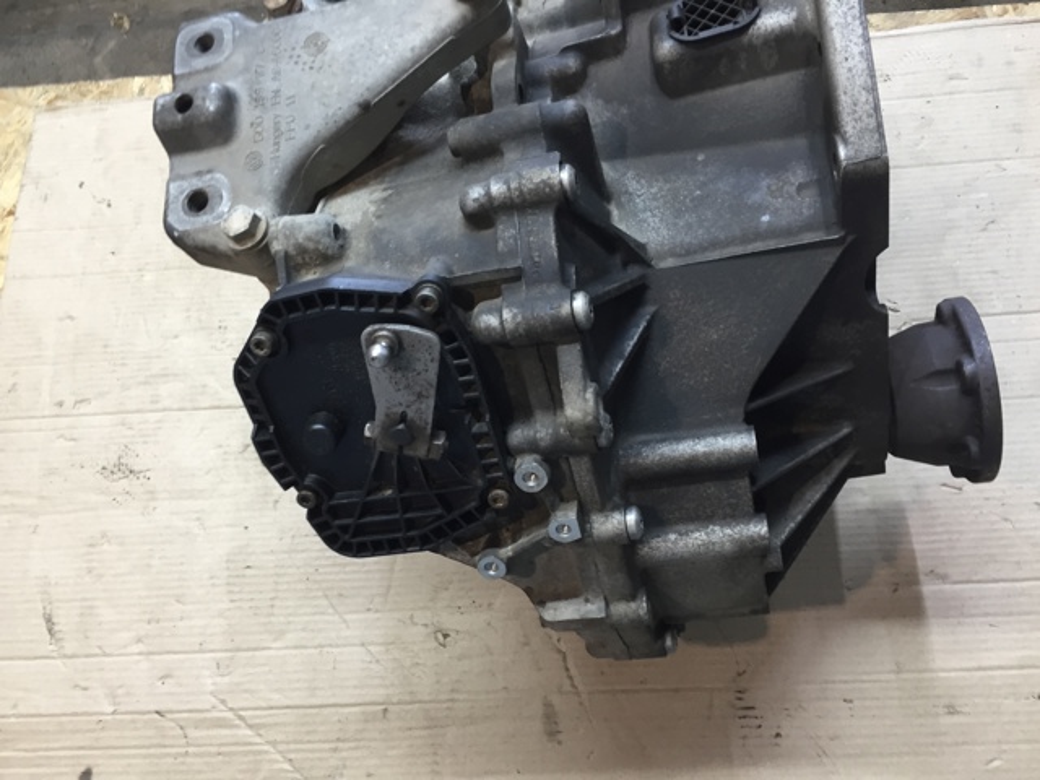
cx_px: 520
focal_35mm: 29
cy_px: 390
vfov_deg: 48.2
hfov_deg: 61.7
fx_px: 871
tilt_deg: -68.8
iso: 100
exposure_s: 1/33
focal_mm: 4.15
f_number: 2.2
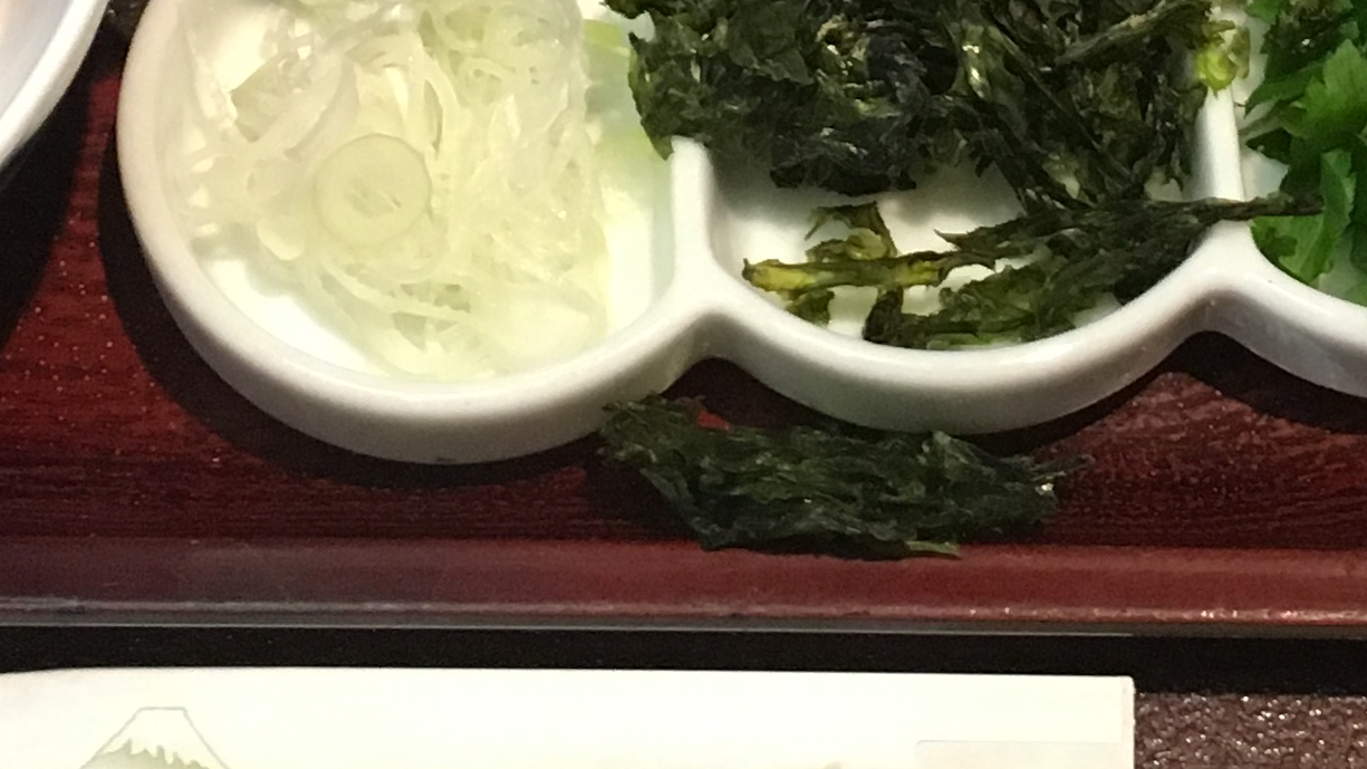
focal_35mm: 104
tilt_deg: -53.0
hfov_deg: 20.4
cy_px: -611
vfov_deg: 10.9
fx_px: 3770
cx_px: 968
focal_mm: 4.15
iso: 200
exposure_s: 1/30
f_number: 2.2
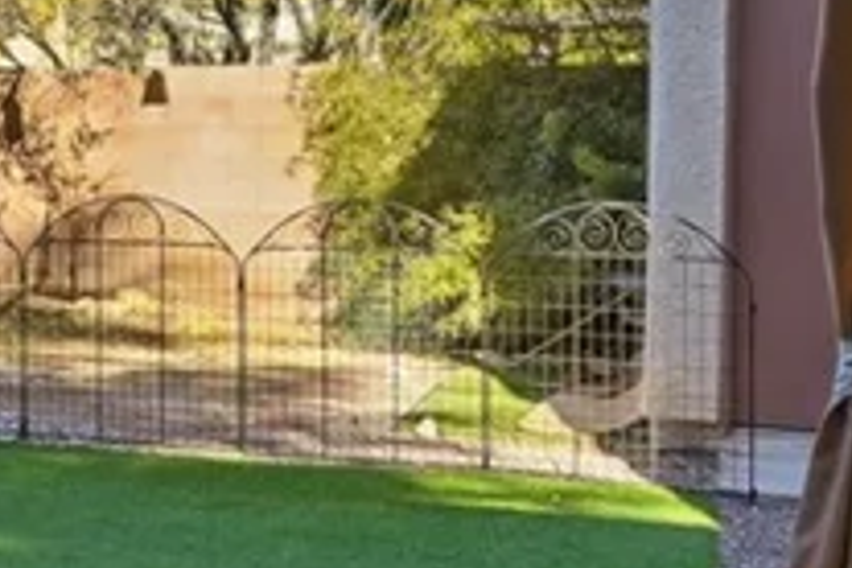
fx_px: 1870
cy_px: 126
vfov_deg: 17.2
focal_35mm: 79
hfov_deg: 20.0
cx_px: -609
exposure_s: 1/3200
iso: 800
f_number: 9
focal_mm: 16
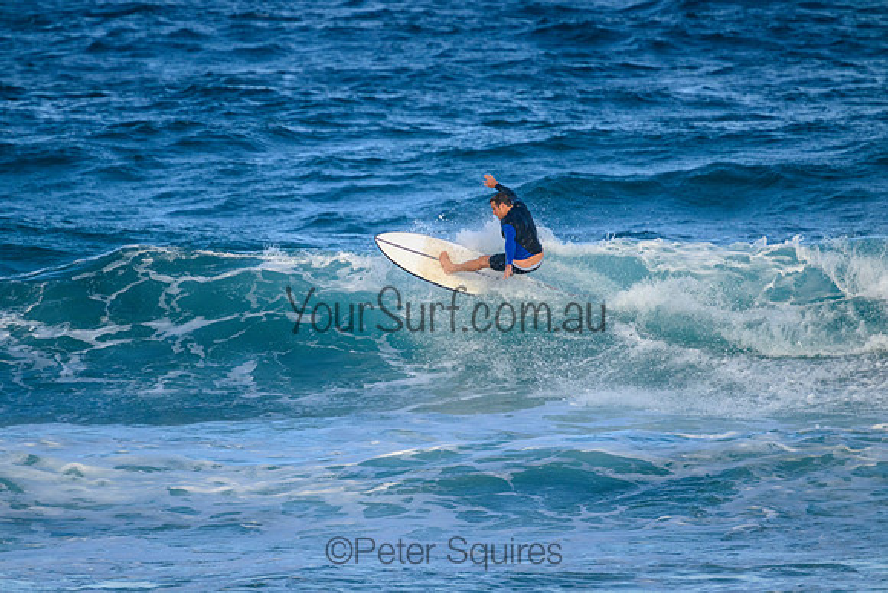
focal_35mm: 800
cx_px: 444
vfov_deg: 1.7
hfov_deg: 2.6
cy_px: 296
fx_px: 19737
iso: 1800
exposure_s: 1/1600
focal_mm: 800
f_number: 11
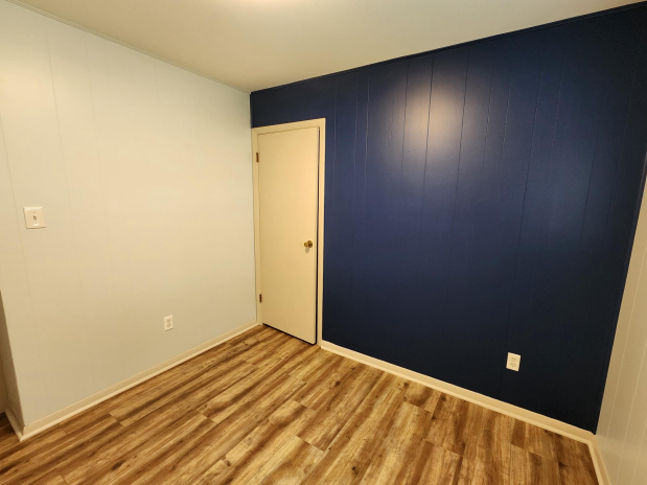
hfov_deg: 101.9
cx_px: 345
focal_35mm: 14
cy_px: 236
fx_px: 262
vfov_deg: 85.6
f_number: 2.2
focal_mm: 2.2
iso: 400
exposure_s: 1/60
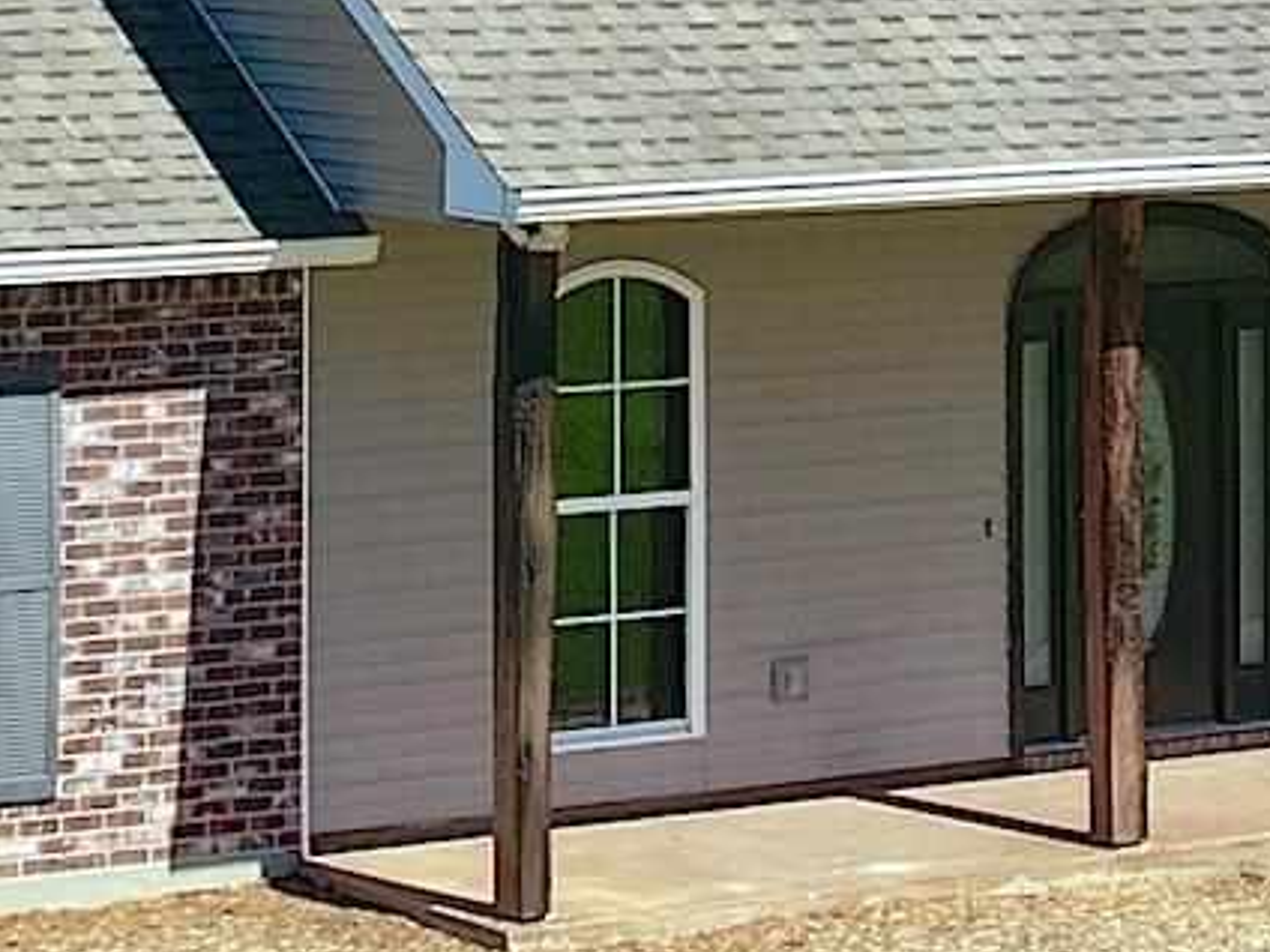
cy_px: -801
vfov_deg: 9.2
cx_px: 422
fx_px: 5613
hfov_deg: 12.9
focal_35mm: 153
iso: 100
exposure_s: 1/500
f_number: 2.8
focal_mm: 8.38
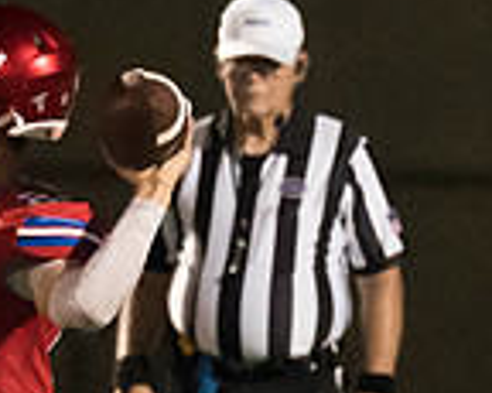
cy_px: 326
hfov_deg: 1.4
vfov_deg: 1.1
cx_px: 63
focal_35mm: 1398
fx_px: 20343
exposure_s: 1/1250
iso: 12800
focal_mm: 200
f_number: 2.8
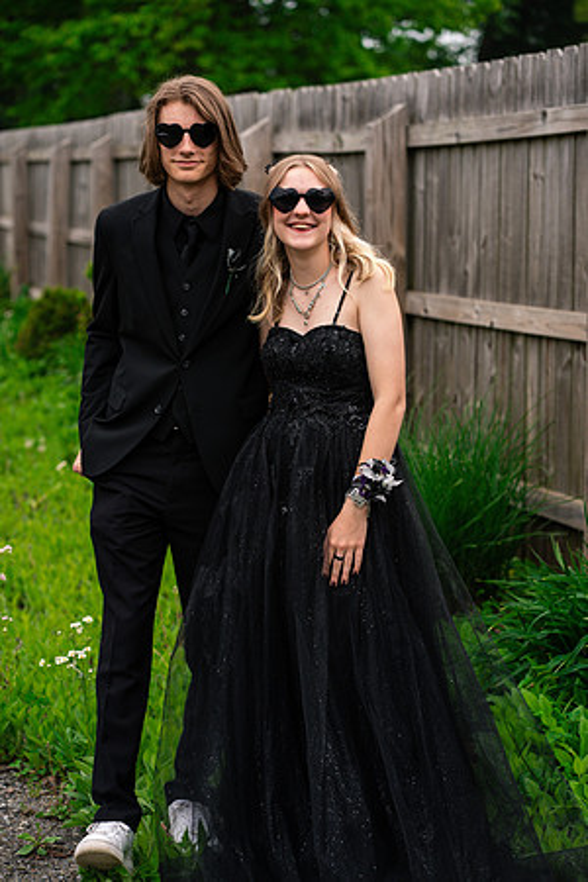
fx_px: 2082
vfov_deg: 23.9
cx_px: 294
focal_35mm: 85
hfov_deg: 16.1
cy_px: 441
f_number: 3.5
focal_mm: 85
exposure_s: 1/1000
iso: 400
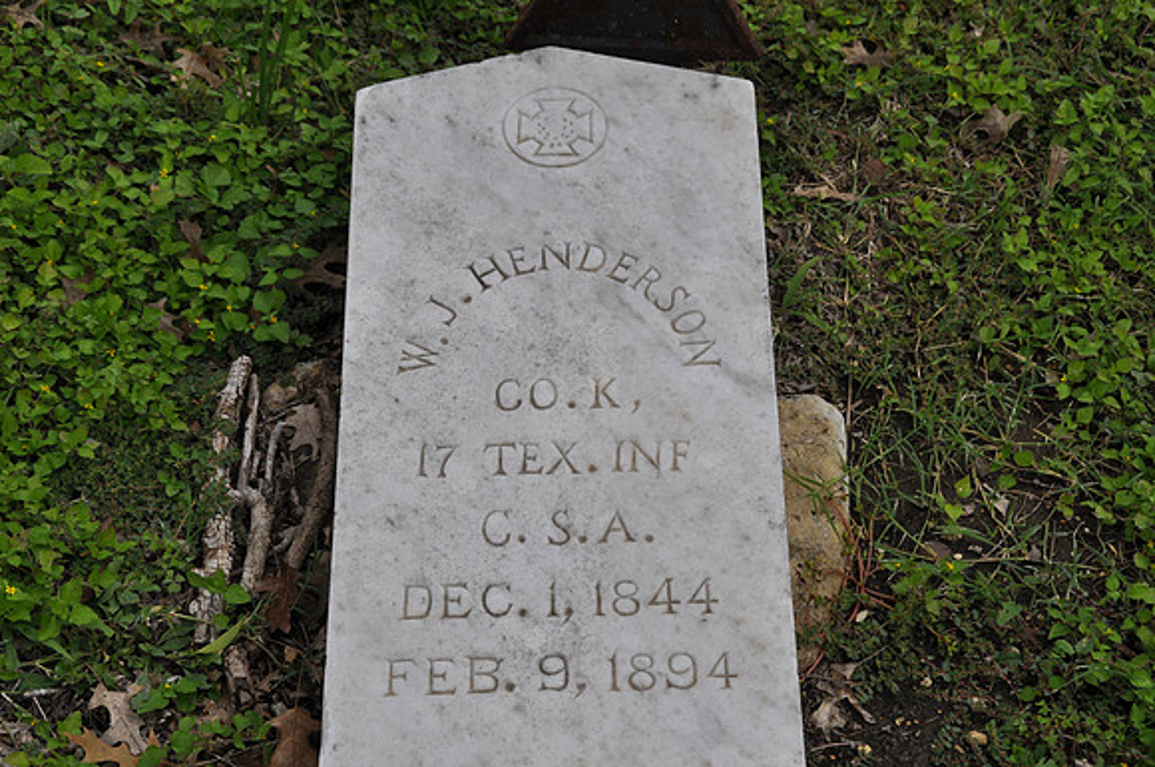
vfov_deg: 18.9
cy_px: 384
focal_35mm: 72
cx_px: 578
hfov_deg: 28.1
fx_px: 2307
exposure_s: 1/400
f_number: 10
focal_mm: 48
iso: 200
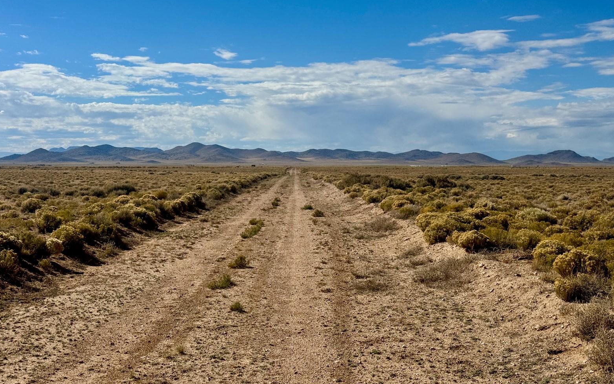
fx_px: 870
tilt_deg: -1.8
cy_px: 170
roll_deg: -1.4
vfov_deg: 24.8
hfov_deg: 38.9
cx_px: 308
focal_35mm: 52
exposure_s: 1/10526
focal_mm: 6.76
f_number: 1.78
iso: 64
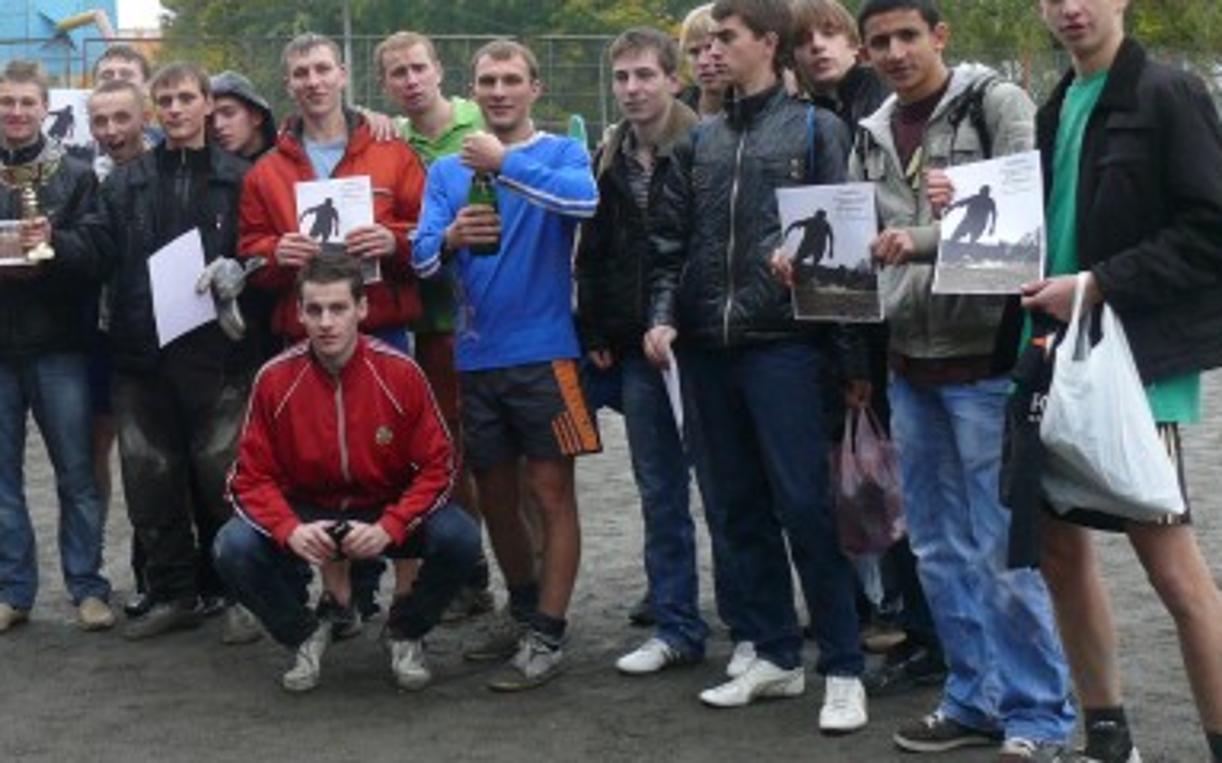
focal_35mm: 62
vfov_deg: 20.9
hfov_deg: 32.3
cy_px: 306
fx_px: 2064
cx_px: 297
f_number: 2.8
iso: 200
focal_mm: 7.4
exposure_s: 1/160
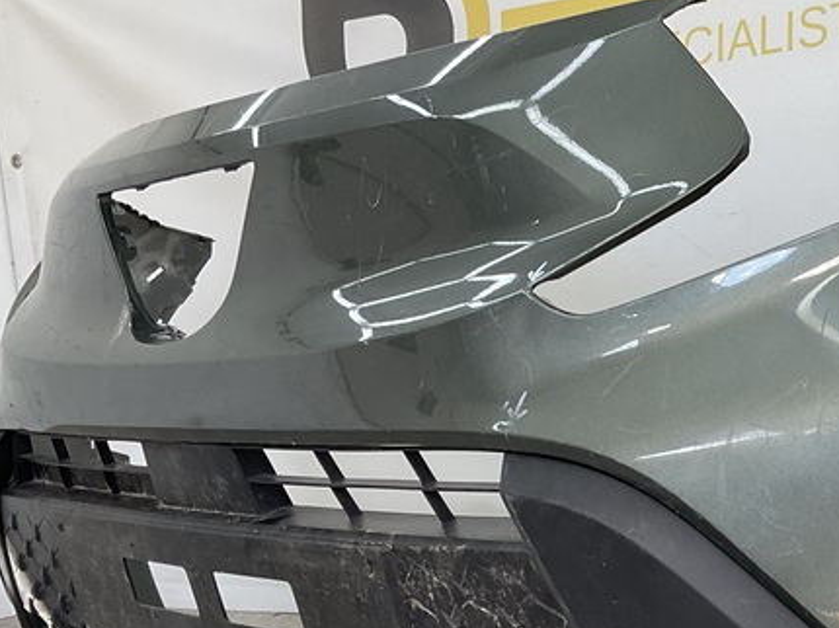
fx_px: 1647
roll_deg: +4.2
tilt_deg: -14.7
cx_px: 790
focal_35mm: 68
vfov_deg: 21.1
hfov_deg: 27.3
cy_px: 577
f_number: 1.8
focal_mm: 3
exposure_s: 1/120
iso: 20
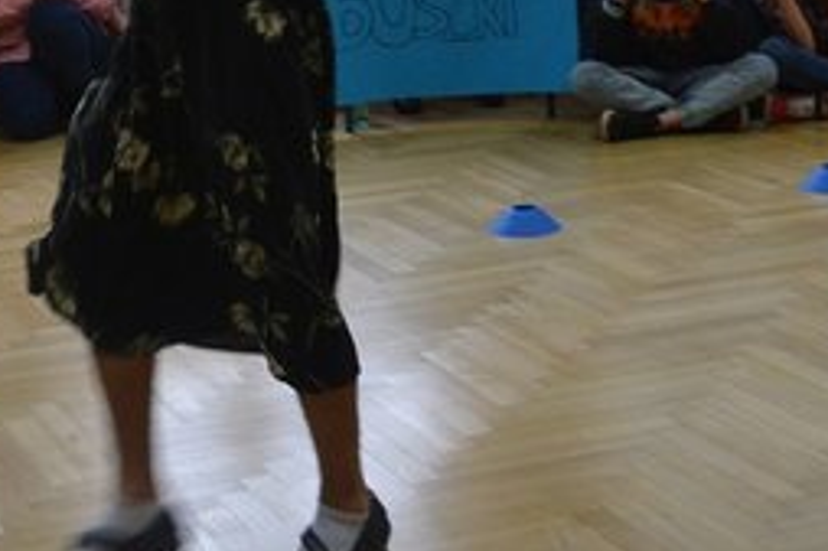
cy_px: -145
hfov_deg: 20.1
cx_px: 124
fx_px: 2298
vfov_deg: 13.2
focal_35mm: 100
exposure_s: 1/60
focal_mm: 26
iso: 1000
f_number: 4.2
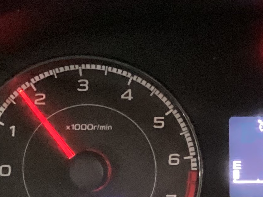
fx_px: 912
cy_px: 196
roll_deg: -2.8
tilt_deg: -28.1
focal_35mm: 120
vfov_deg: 12.2
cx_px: 302
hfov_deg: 15.9
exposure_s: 1/17
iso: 640
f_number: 2.4
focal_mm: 3.3
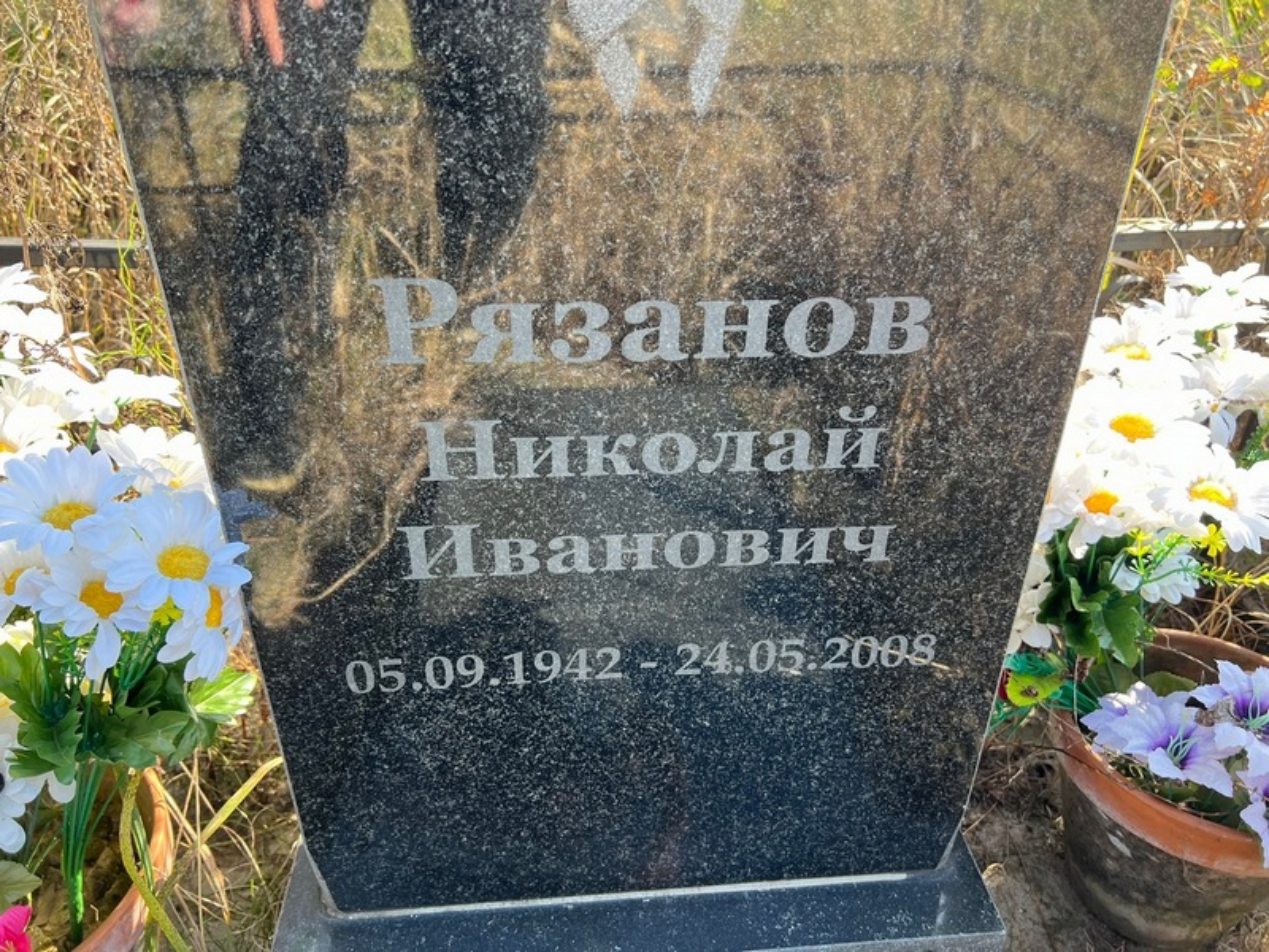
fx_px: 953
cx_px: 634
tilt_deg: -26.5
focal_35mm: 26
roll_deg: -2.1
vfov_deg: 53.1
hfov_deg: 67.3
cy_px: 476
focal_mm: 5.7
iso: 50
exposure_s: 1/229
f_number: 1.5
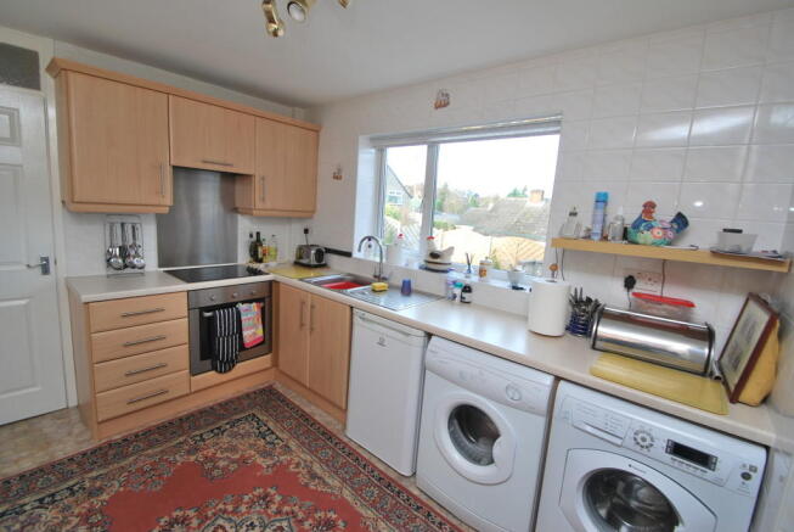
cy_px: 266
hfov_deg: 100.3
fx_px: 331
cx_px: 397
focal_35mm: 15
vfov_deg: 77.5
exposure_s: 1/60
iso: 200
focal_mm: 10
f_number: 4
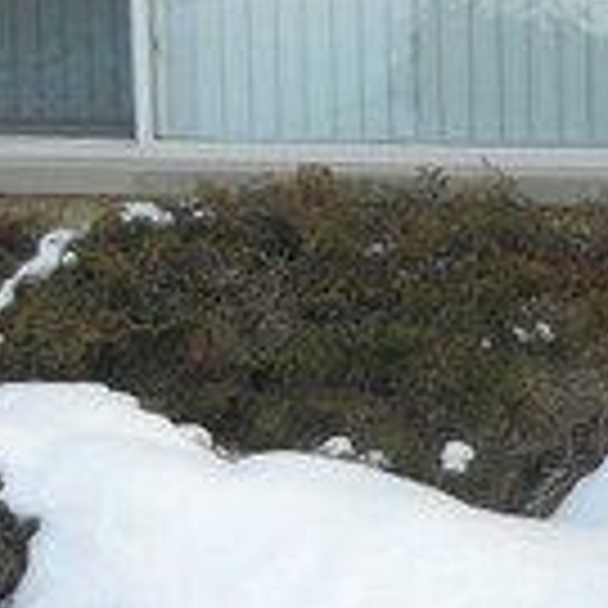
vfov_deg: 15.1
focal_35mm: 113
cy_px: -23
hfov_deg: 14.5
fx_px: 2245
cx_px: 883
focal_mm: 4.9
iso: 80
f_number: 3.2
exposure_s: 1/200
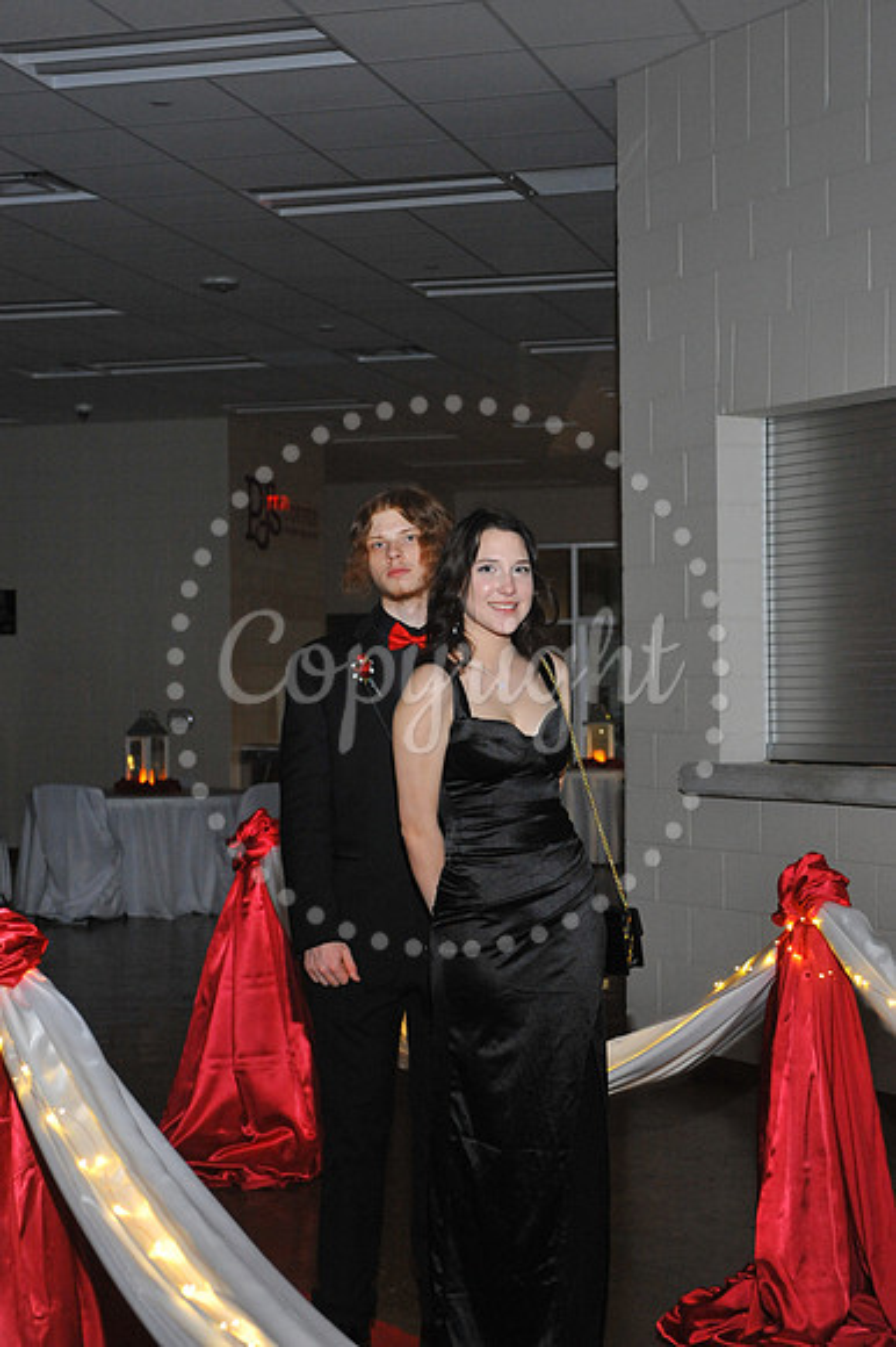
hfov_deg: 21.9
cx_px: 448
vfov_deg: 32.4
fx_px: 2317
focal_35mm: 62
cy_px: 674
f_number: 6.3
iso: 3200
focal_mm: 62
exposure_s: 1/60
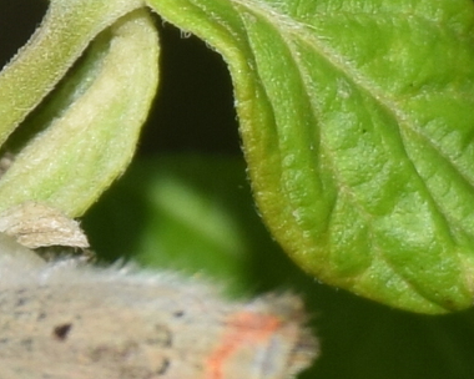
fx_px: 6972
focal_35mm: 497
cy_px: 395
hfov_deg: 3.9
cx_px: 51
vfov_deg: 3.1
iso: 100
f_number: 13
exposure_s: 1/160
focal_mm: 140
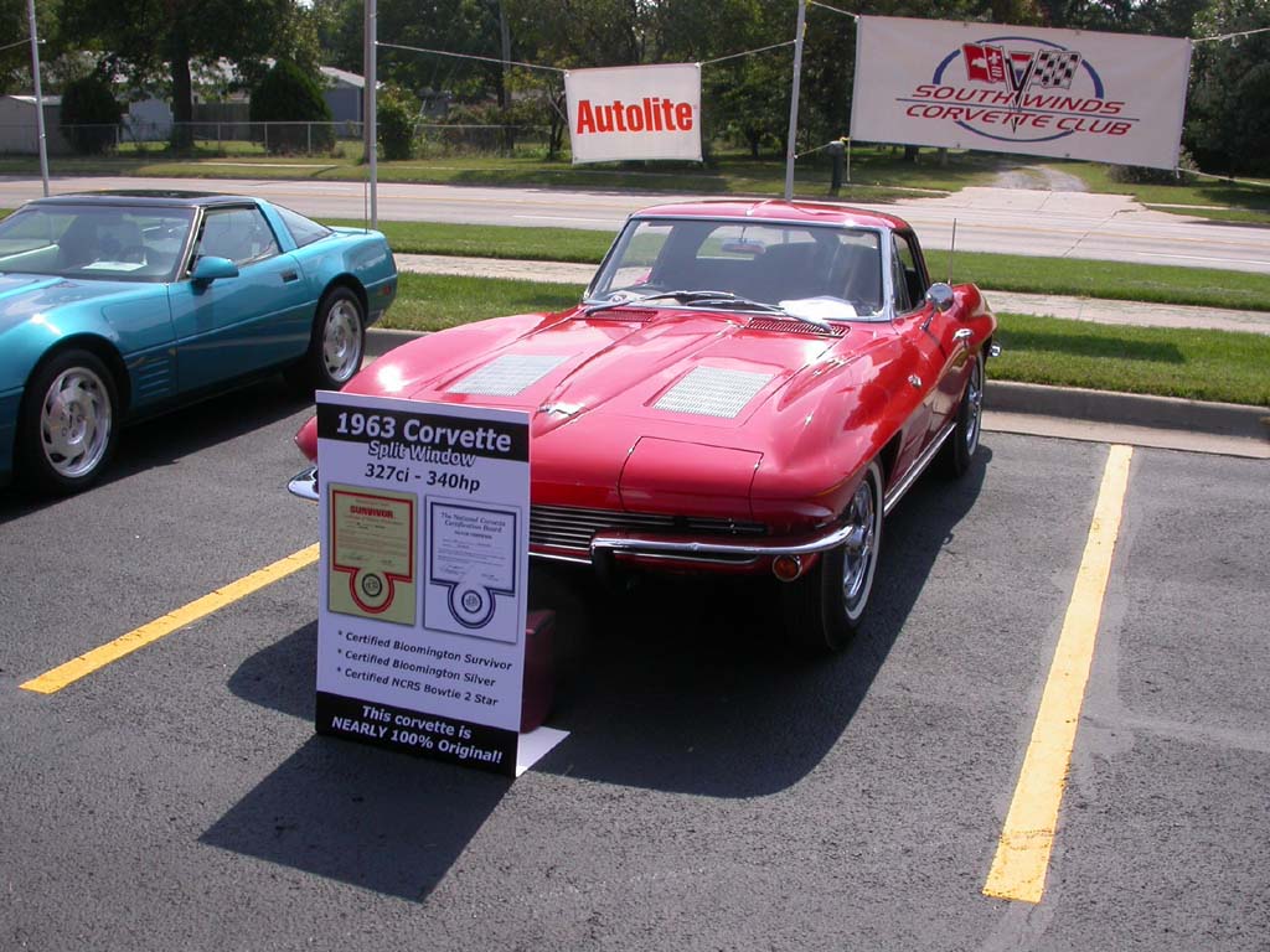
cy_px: 476
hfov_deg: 49.0
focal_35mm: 38
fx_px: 1394
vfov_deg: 37.7
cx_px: 635
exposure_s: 1/312
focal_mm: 7.85
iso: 100
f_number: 7.5
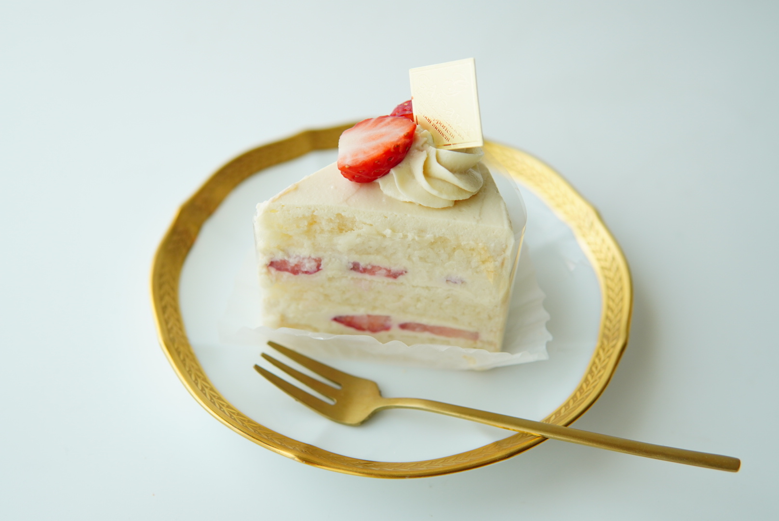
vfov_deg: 29.9
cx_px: 390
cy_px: 260
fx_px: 974
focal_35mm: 45
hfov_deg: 43.6
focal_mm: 30
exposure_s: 1/60
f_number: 2.8
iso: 250
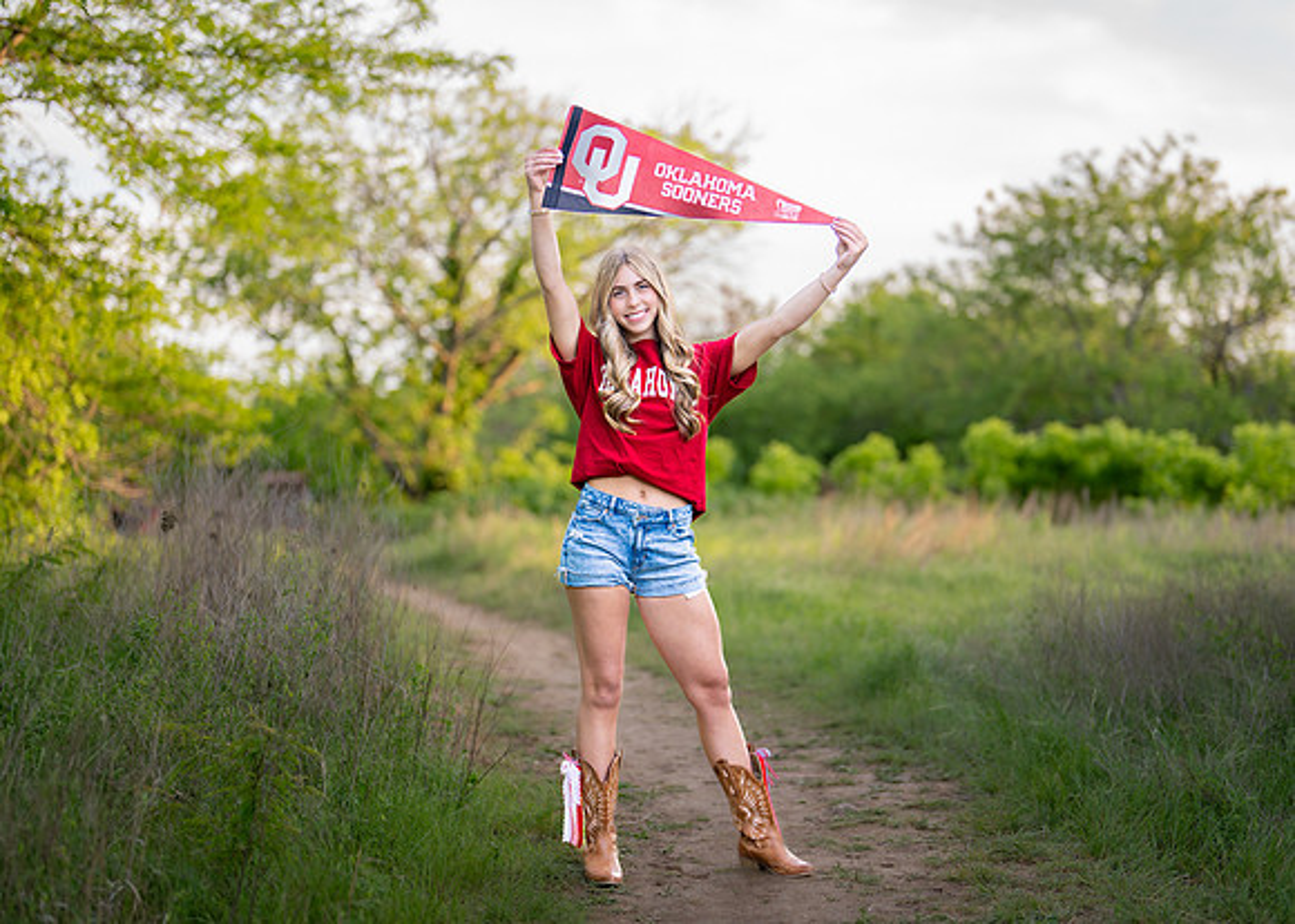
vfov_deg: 23.3
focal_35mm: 61
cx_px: 671
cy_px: 487
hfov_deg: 32.3
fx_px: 2237
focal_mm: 50
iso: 320
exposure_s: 1/1250
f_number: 1.2
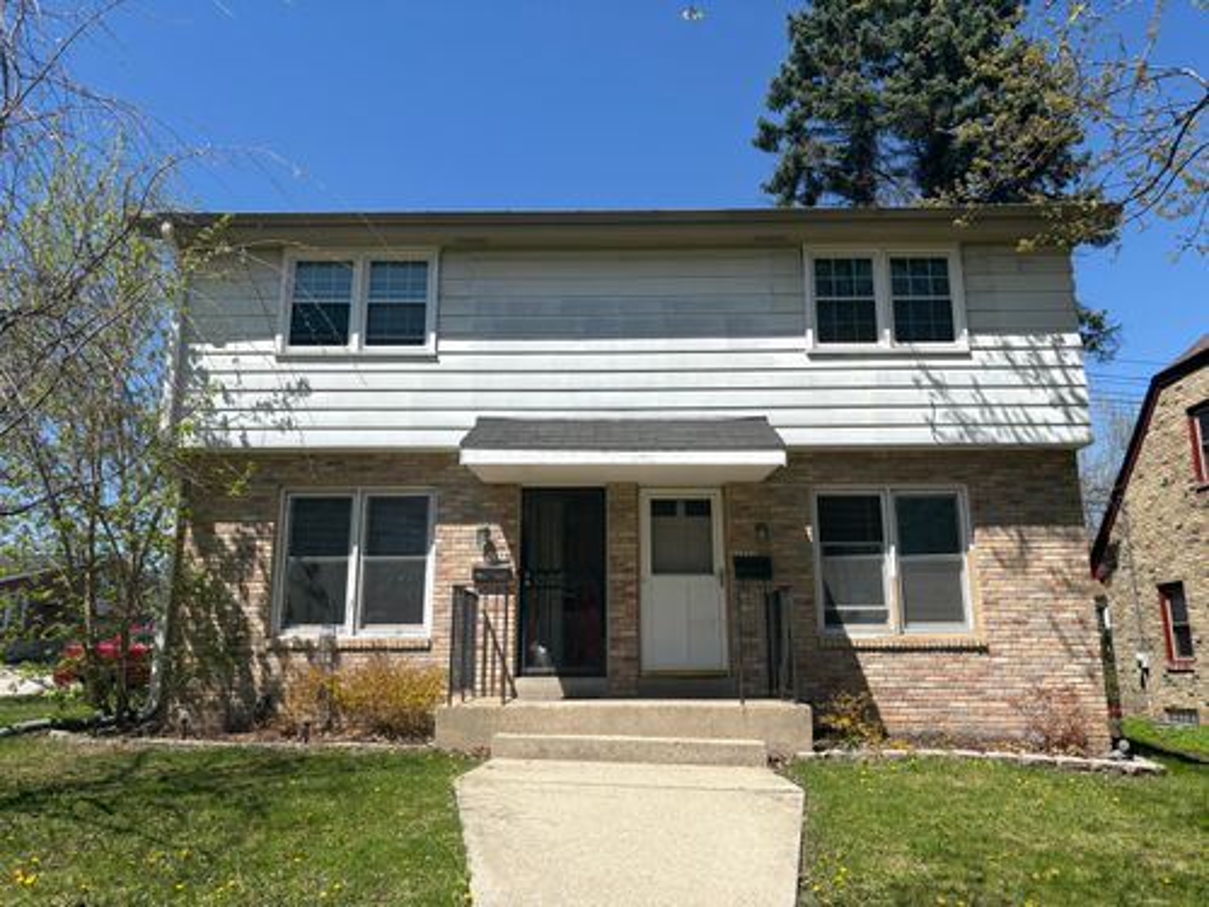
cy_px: 454
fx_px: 908
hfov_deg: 67.3
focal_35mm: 26
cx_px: 604
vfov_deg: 53.1
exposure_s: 1/3831
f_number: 1.6
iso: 50
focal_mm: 5.96
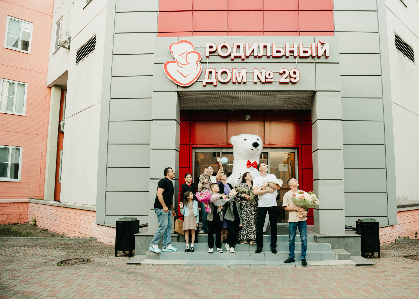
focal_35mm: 27
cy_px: 159
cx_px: 231
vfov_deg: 50.4
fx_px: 318
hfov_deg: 66.5
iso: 640
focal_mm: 24
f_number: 4
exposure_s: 1/400
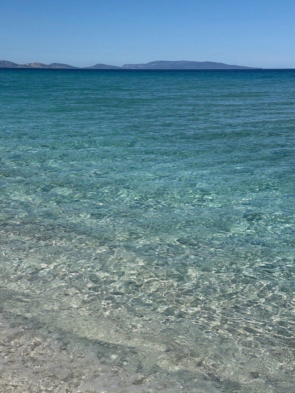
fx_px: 546
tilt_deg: -11.0
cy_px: 196
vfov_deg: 39.7
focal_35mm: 48
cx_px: 148
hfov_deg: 30.2
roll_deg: -1.8
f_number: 1.78
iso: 80
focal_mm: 6.76
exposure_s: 1/11364
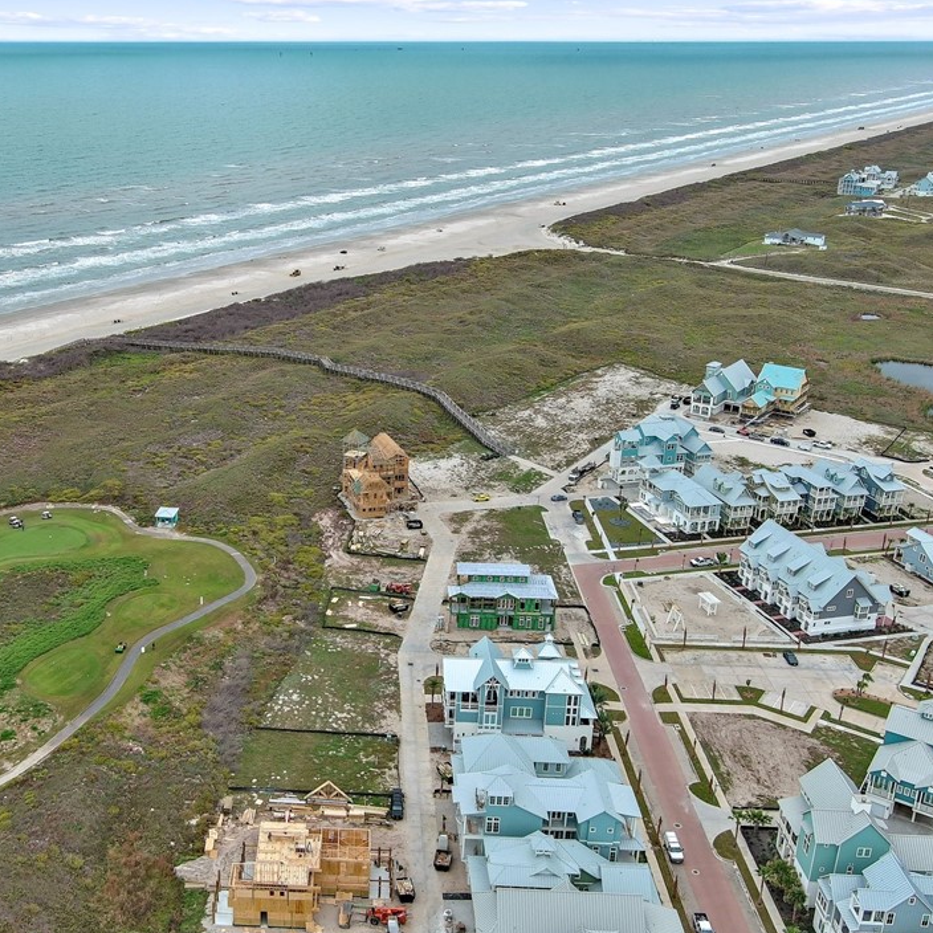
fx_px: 1159
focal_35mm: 38
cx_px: 290
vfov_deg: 43.9
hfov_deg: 43.1
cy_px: 470
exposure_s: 1/750
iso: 100
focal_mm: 10.57
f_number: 2.8
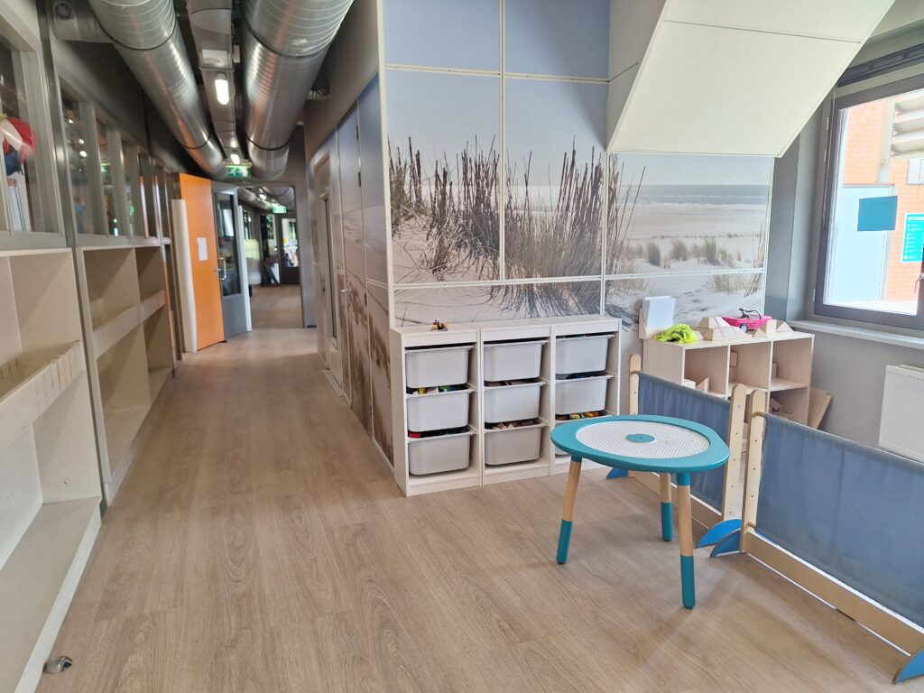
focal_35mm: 23
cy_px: 346
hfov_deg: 73.9
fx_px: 614
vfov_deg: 58.9
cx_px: 462
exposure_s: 1/131
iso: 40
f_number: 1.8
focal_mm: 5.54
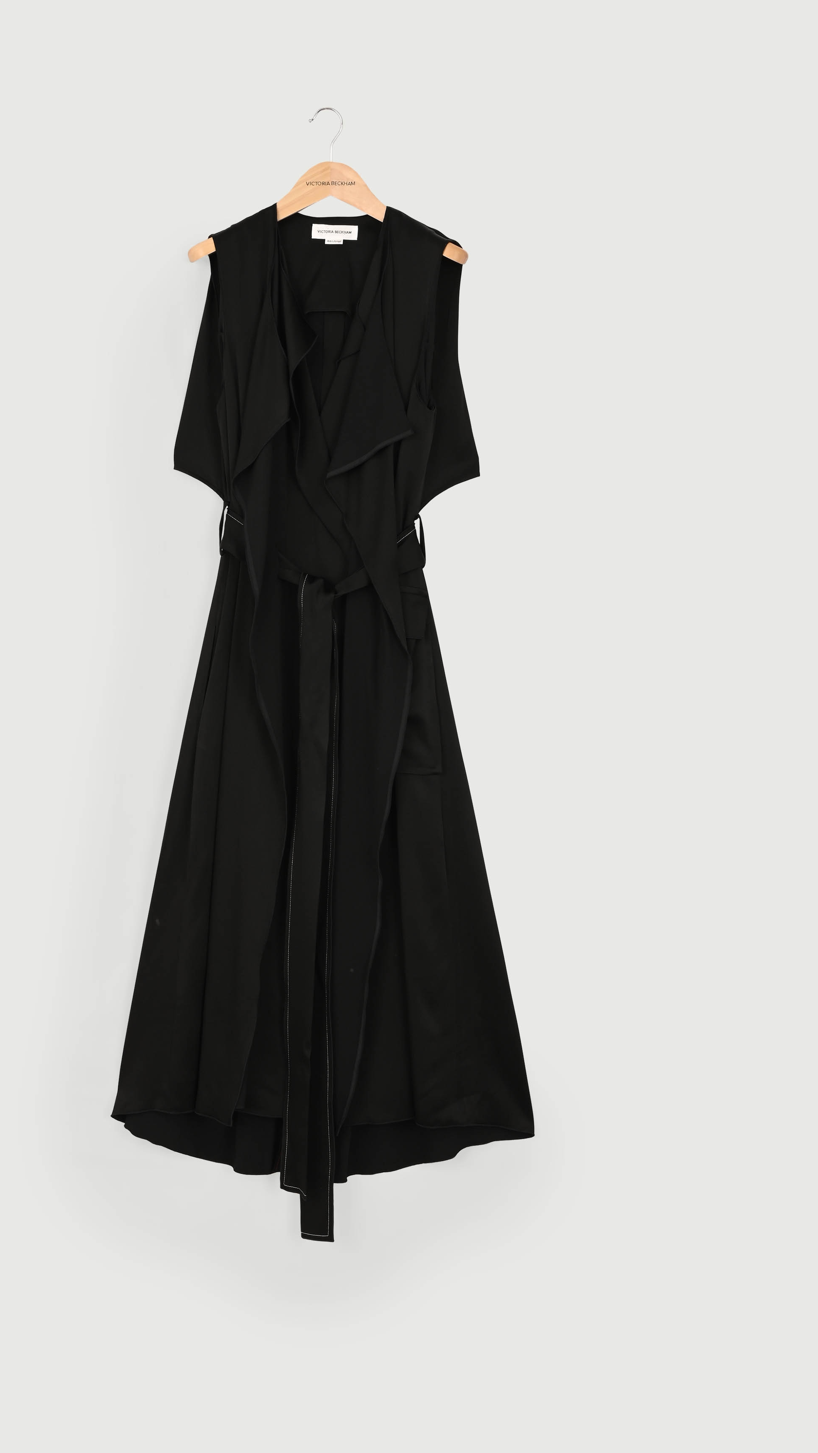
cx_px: 331
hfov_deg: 26.5
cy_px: 710
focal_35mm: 45
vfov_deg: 45.5
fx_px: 1735
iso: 200
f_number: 11
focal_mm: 37
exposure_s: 1/100
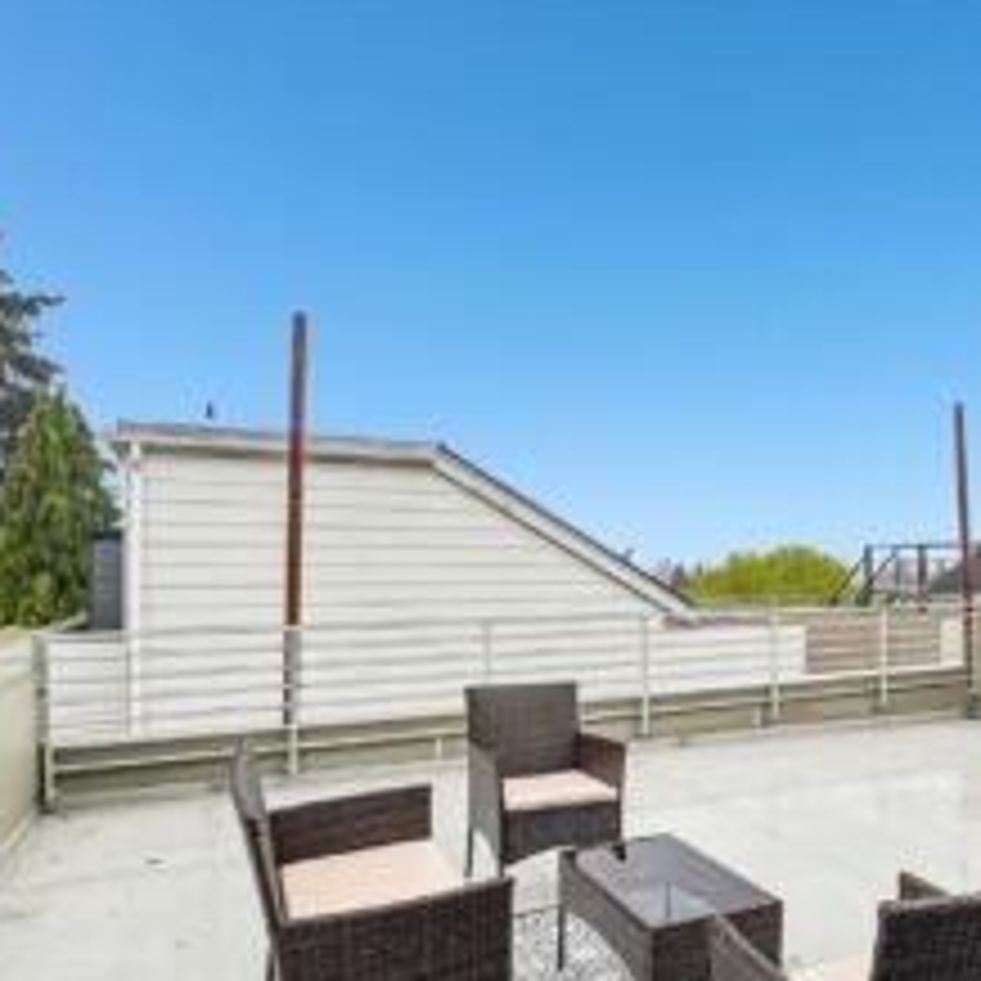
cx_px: 716
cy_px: 583
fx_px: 802
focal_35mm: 25
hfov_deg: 60.1
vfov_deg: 62.4
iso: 1600
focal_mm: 16
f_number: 8
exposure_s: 1/800
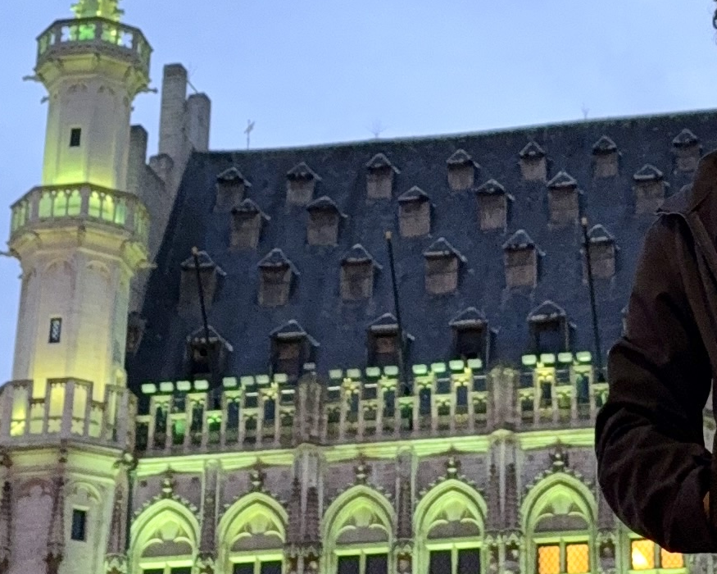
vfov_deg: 14.2
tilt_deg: +26.5
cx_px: 520
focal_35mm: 108
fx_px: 2292
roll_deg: +0.4
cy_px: 141
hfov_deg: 17.7
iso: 320
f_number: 1.78
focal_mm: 6.76
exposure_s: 1/50
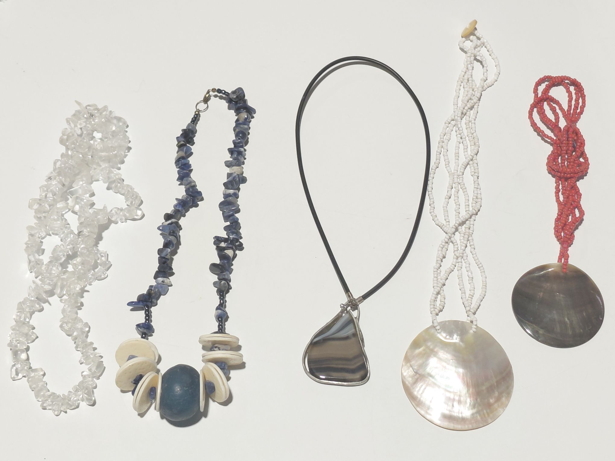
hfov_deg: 69.4
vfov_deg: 54.9
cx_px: 308
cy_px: 230
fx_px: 444
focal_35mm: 25
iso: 100
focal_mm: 4.69
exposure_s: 1/101
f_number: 1.8
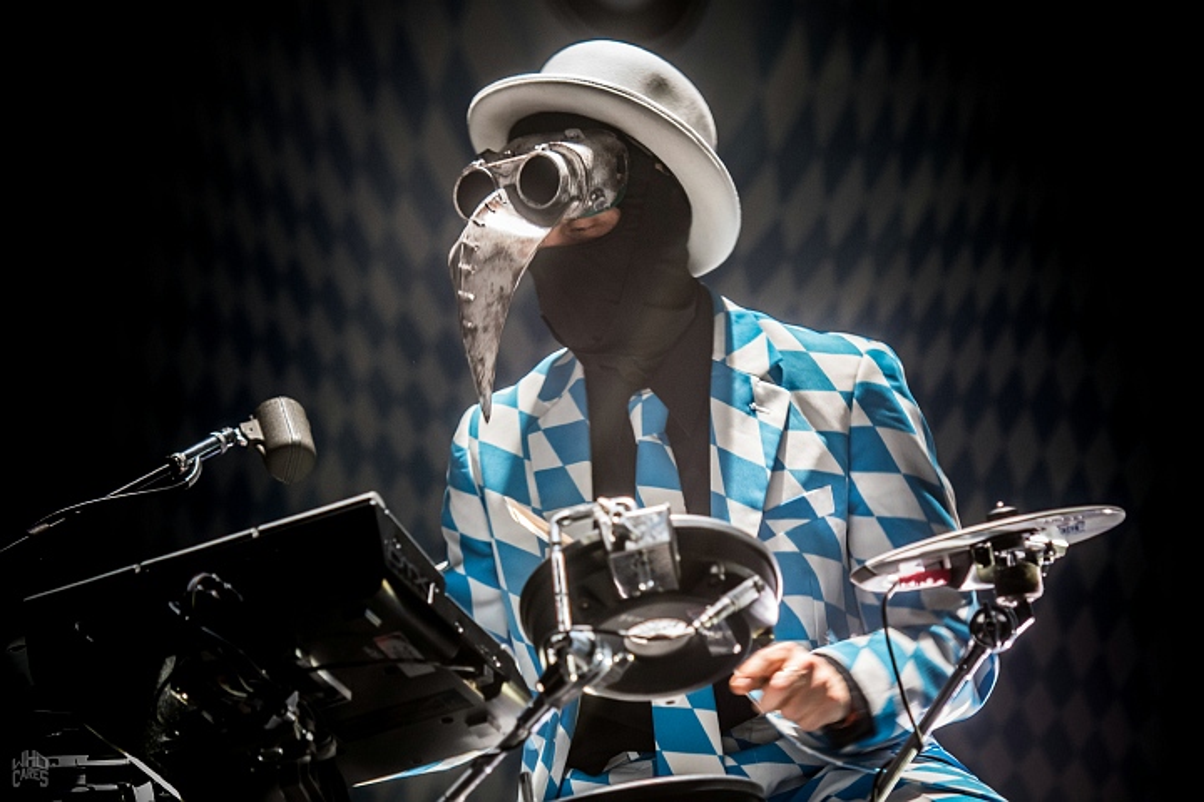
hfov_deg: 10.5
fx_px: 6521
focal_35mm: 195
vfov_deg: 7.0
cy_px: 401
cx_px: 602
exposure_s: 1/80
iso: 800
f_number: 2.8
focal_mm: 130
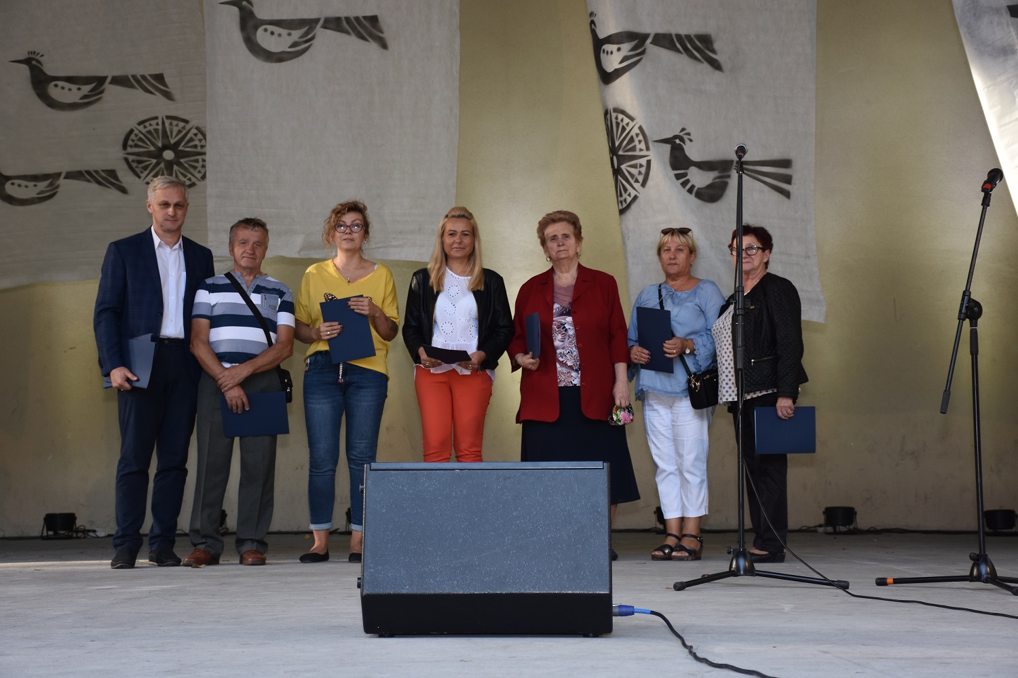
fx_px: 2036
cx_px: 509
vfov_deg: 18.9
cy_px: 339
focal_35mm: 72
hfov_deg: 28.1
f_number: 4.5
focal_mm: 48
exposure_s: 1/60
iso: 220
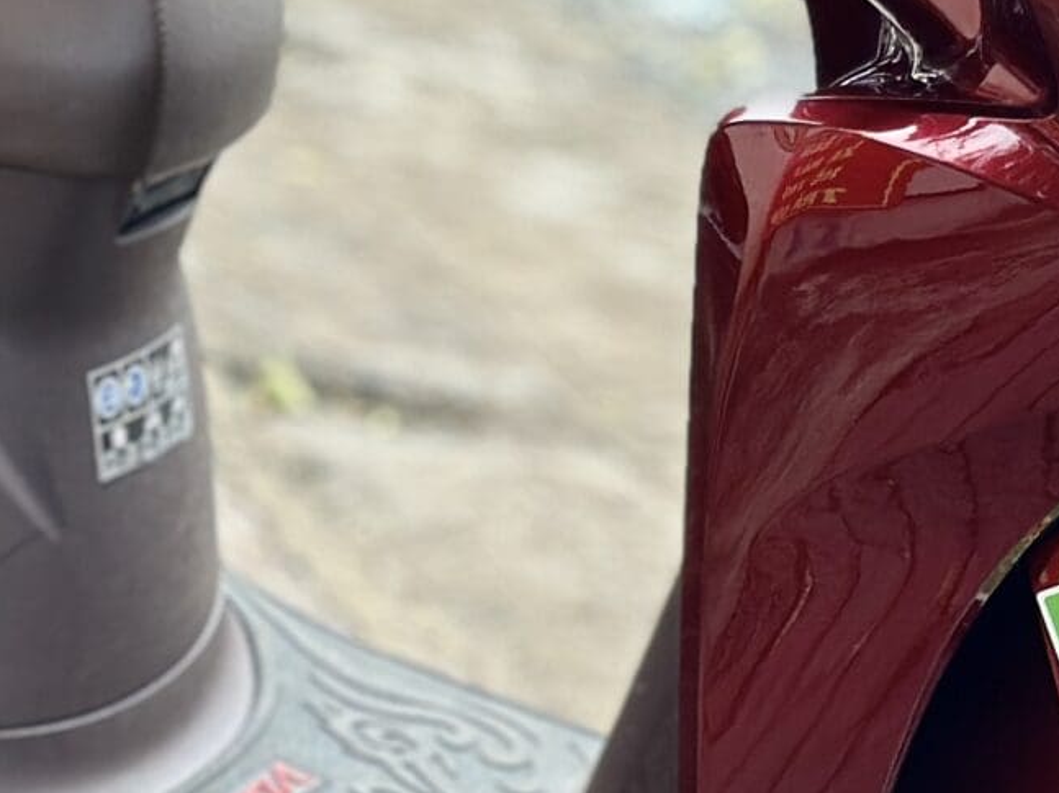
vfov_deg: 7.8
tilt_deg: -18.1
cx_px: 206
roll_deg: +1.1
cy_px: 440
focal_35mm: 190
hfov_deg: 10.4
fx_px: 5812
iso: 80
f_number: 1.78
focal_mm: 6.86
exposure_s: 1/584
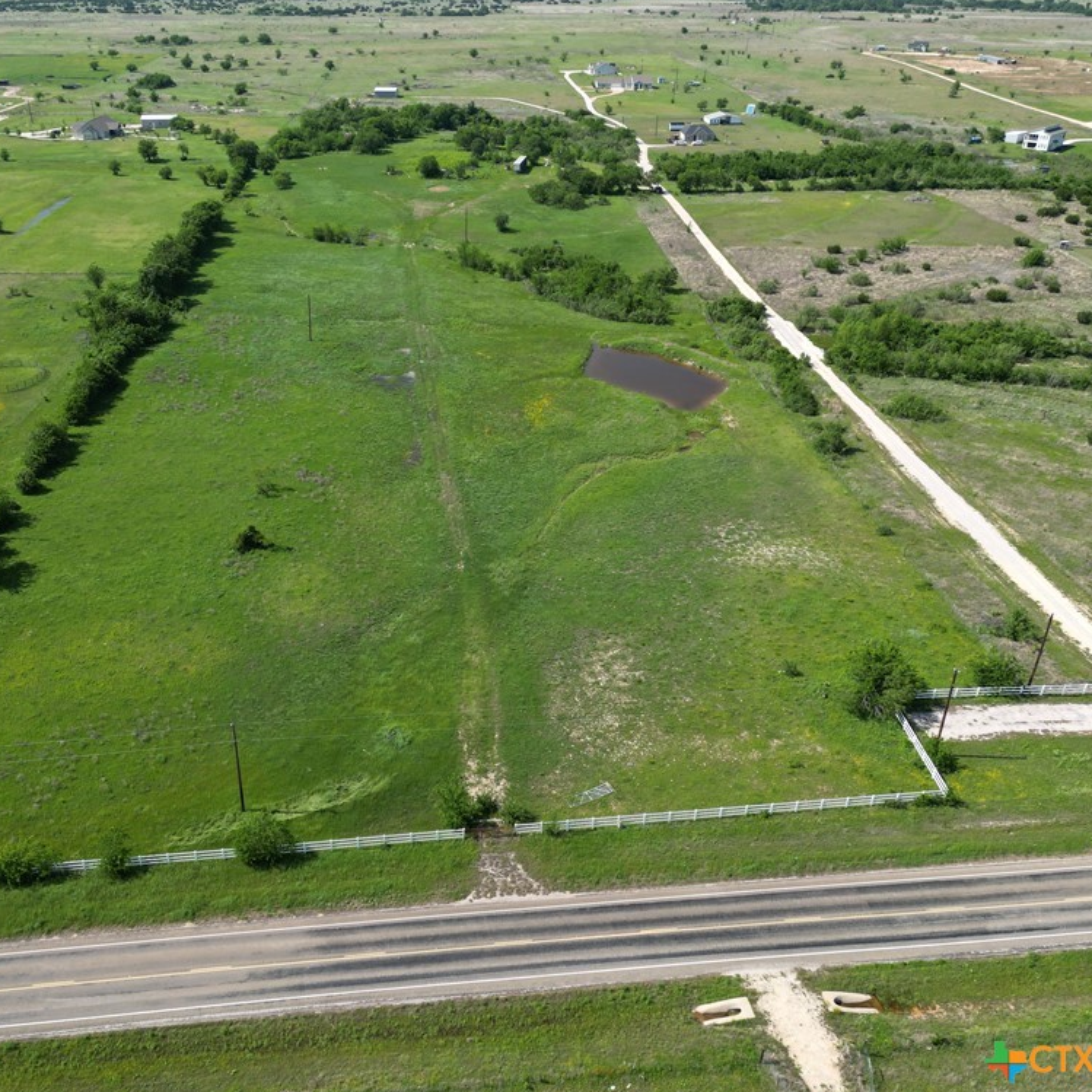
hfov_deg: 55.3
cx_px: 449
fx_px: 1035
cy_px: 553
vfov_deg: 55.6
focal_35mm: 29
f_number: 1.7
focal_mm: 6.72
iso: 100
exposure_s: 1/2500
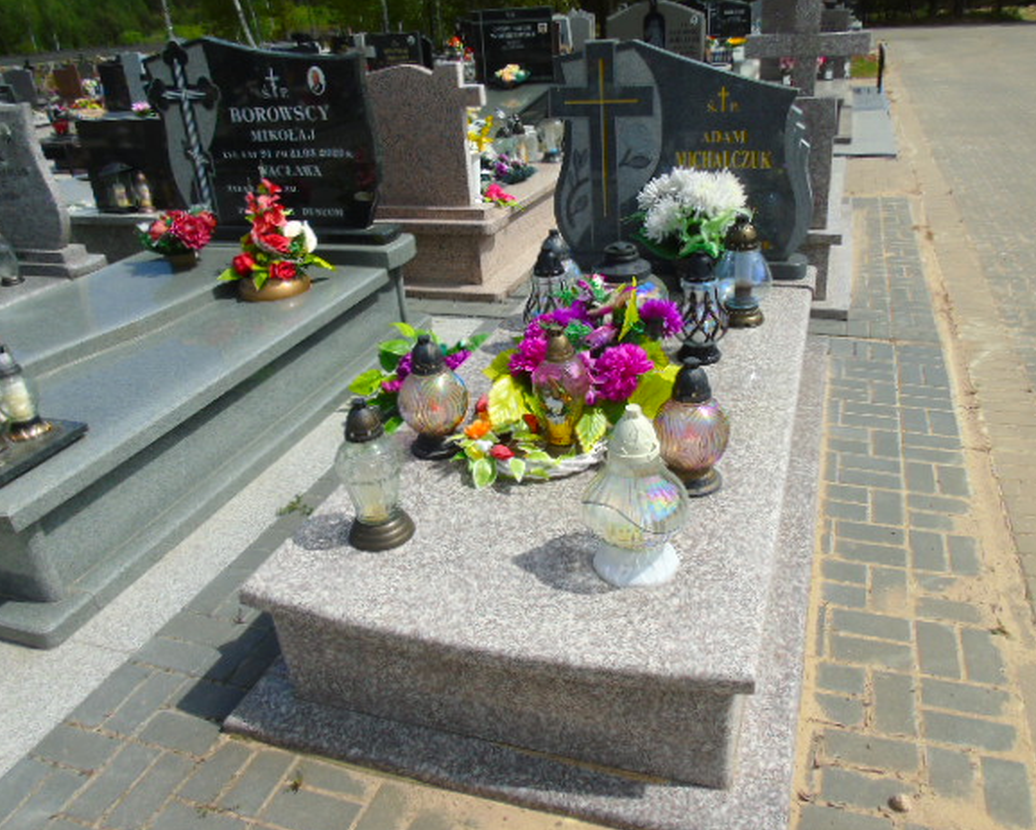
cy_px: 407
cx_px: 561
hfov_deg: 63.9
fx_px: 828
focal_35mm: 27
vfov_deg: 53.2
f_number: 3.4
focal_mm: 4.4
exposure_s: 1/1500
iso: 80
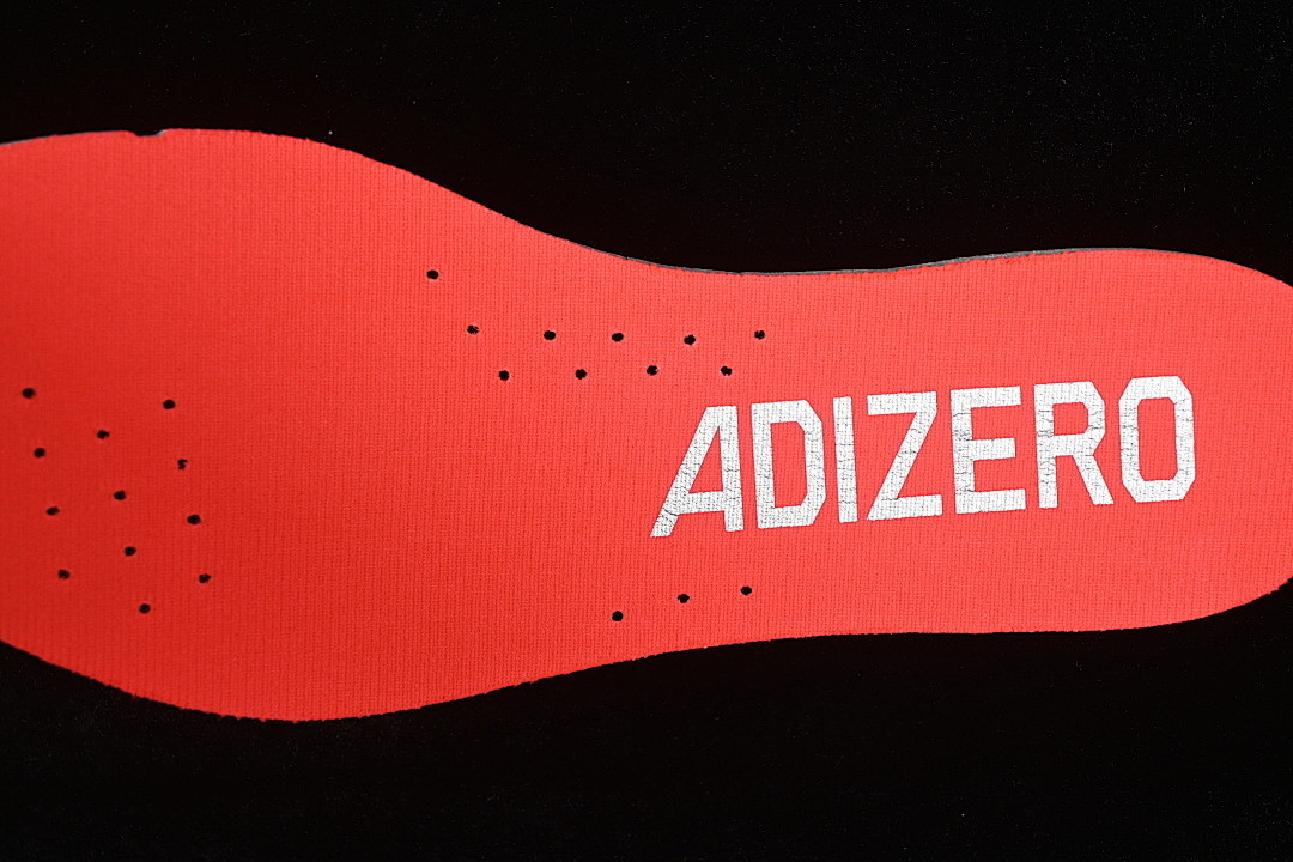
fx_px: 2694
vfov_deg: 18.2
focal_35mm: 75
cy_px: 431
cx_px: 646
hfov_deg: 27.0
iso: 160
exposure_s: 1/60
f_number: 7.1
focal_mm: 50
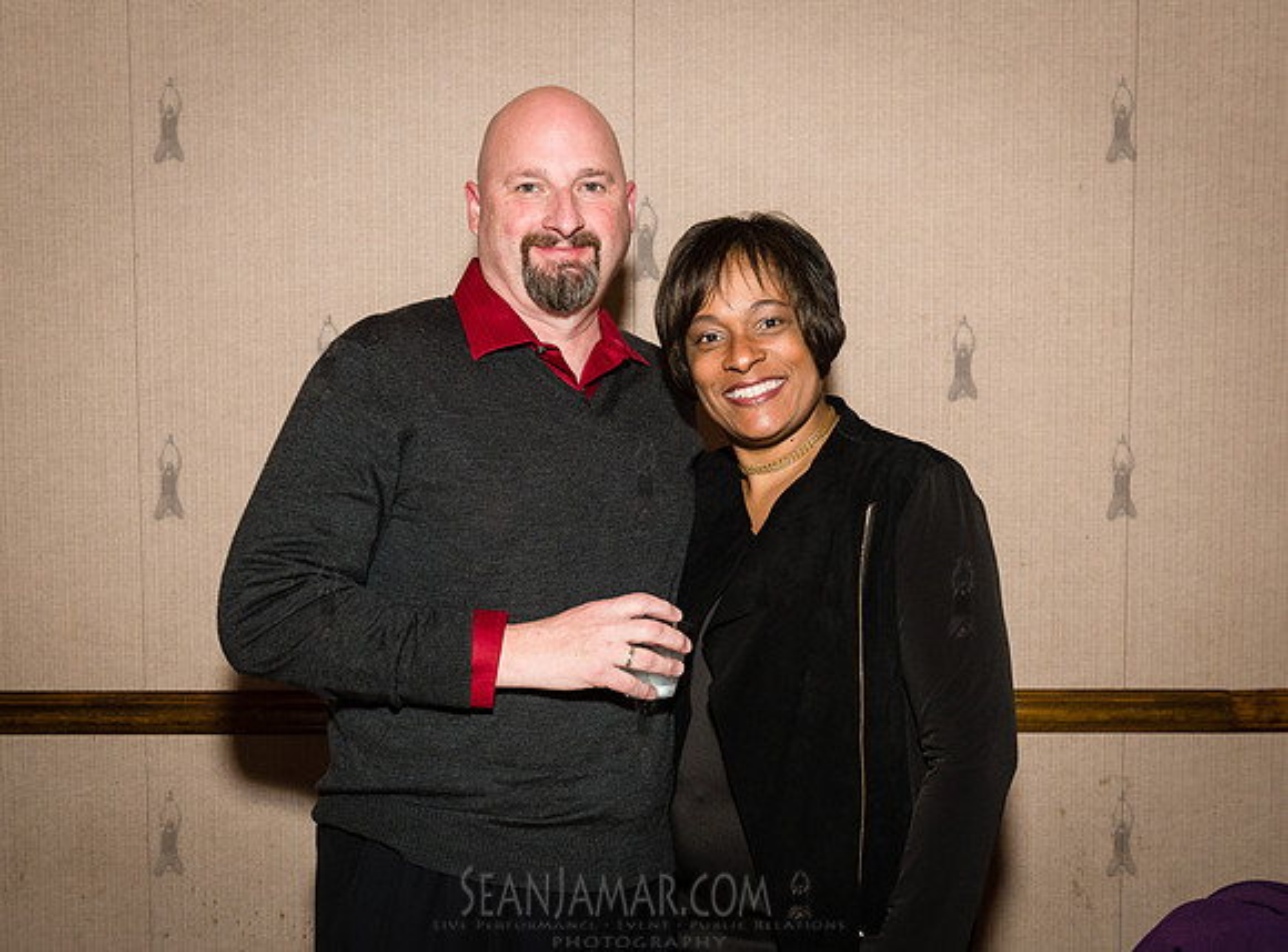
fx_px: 1612
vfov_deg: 32.9
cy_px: 544
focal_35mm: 44
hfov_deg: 43.6
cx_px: 633
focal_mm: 35
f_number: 5
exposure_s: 1/320
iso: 1600
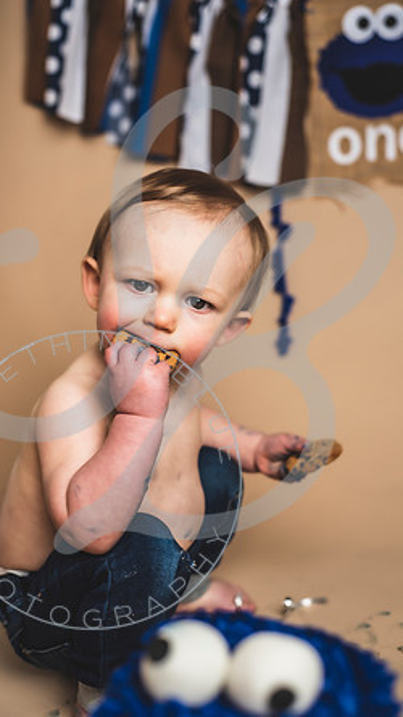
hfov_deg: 22.6
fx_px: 1008
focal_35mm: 53
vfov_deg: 39.2
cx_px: 164
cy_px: 358
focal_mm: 50
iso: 200
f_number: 2.8
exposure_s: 1/125
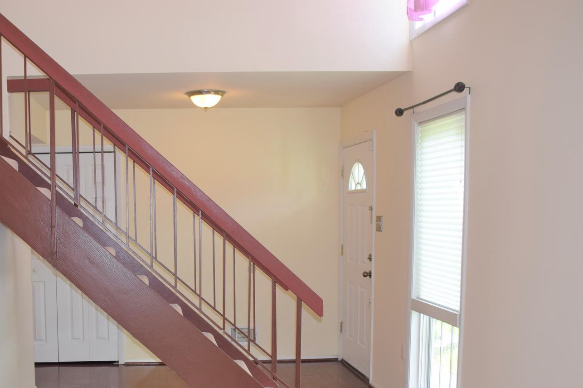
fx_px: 696
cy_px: 273
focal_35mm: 43
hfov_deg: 44.1
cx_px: 155
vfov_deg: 30.8
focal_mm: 18
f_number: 5.6
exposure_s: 1/125
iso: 250
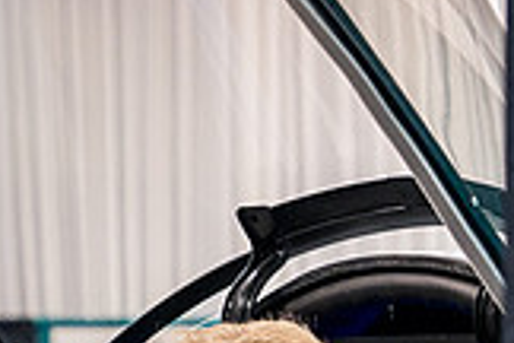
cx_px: -381
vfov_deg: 5.4
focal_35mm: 250
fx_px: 3569
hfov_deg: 8.0
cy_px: 548
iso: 3200
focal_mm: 70
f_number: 3.5
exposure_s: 1/160
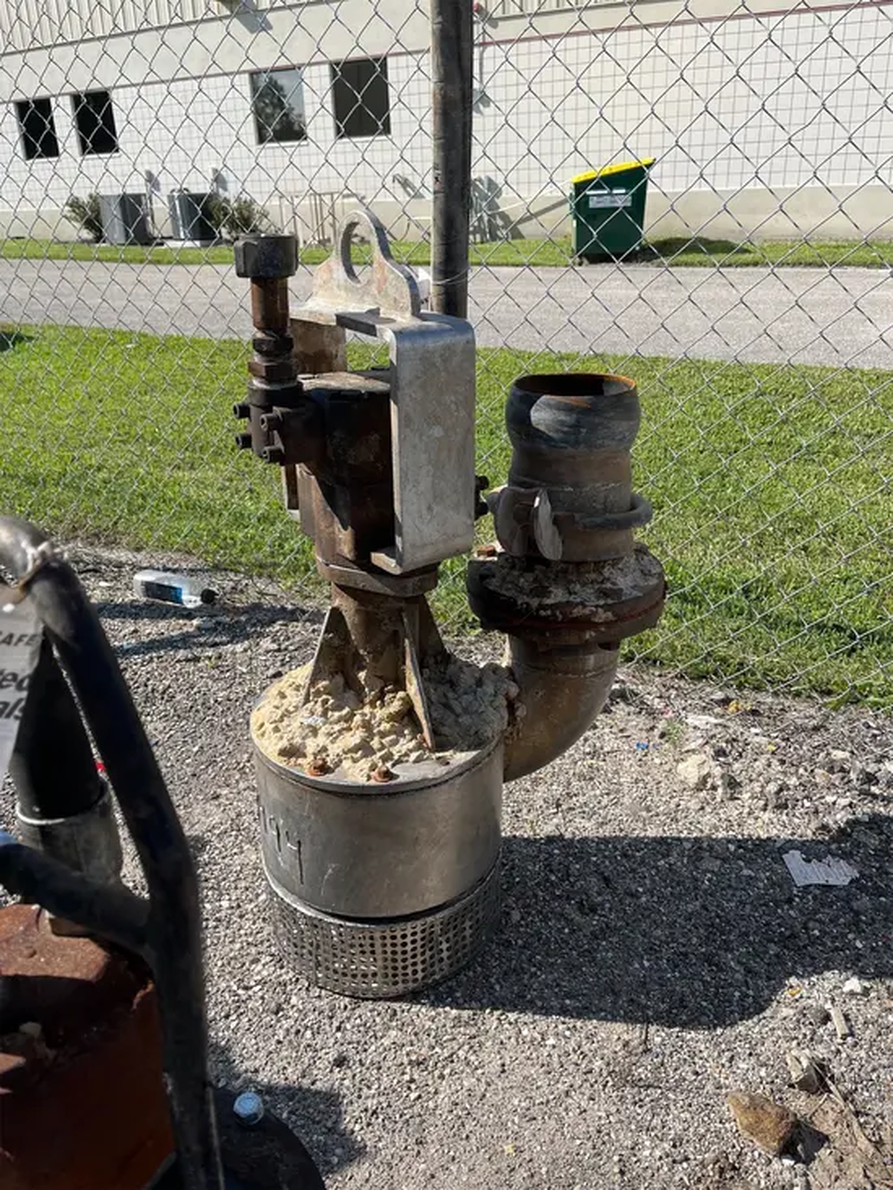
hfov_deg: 53.1
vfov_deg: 67.3
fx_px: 894
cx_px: 446
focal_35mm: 26
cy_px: 595
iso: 50
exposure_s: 1/2358
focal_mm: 5.1
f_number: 1.6
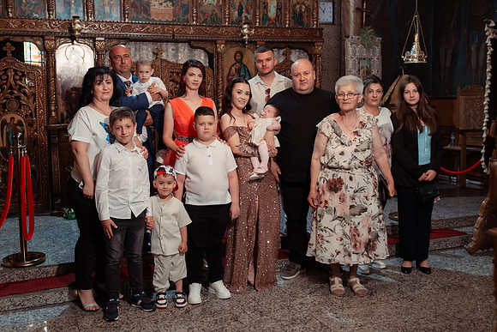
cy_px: 152
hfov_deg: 50.8
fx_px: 523
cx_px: 228
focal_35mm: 38
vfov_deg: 35.2
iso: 1600
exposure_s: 1/250
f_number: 2.8
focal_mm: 35
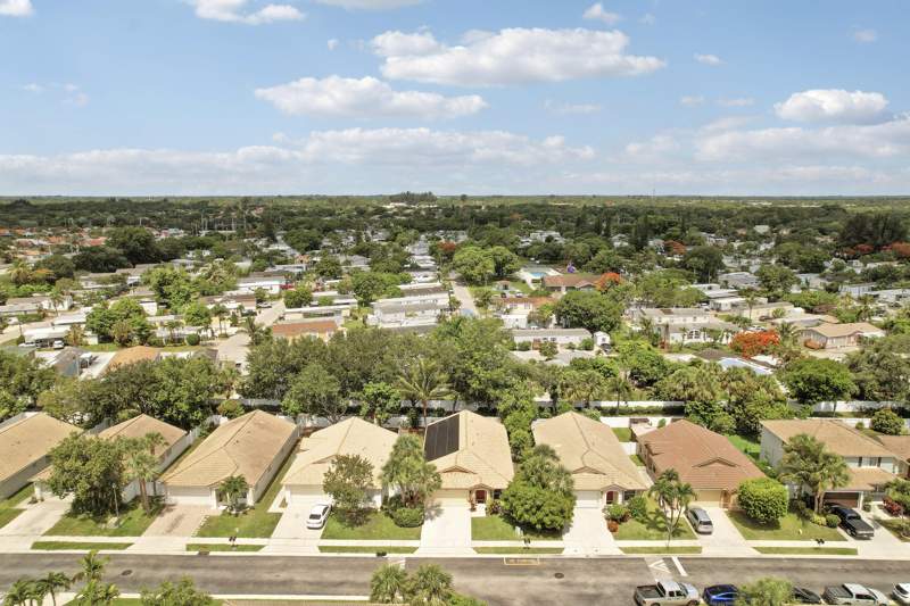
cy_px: 303
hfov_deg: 78.6
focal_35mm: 22
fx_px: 556
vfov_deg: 57.2
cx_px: 455
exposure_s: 1/200
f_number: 2.8
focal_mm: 8.38
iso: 110
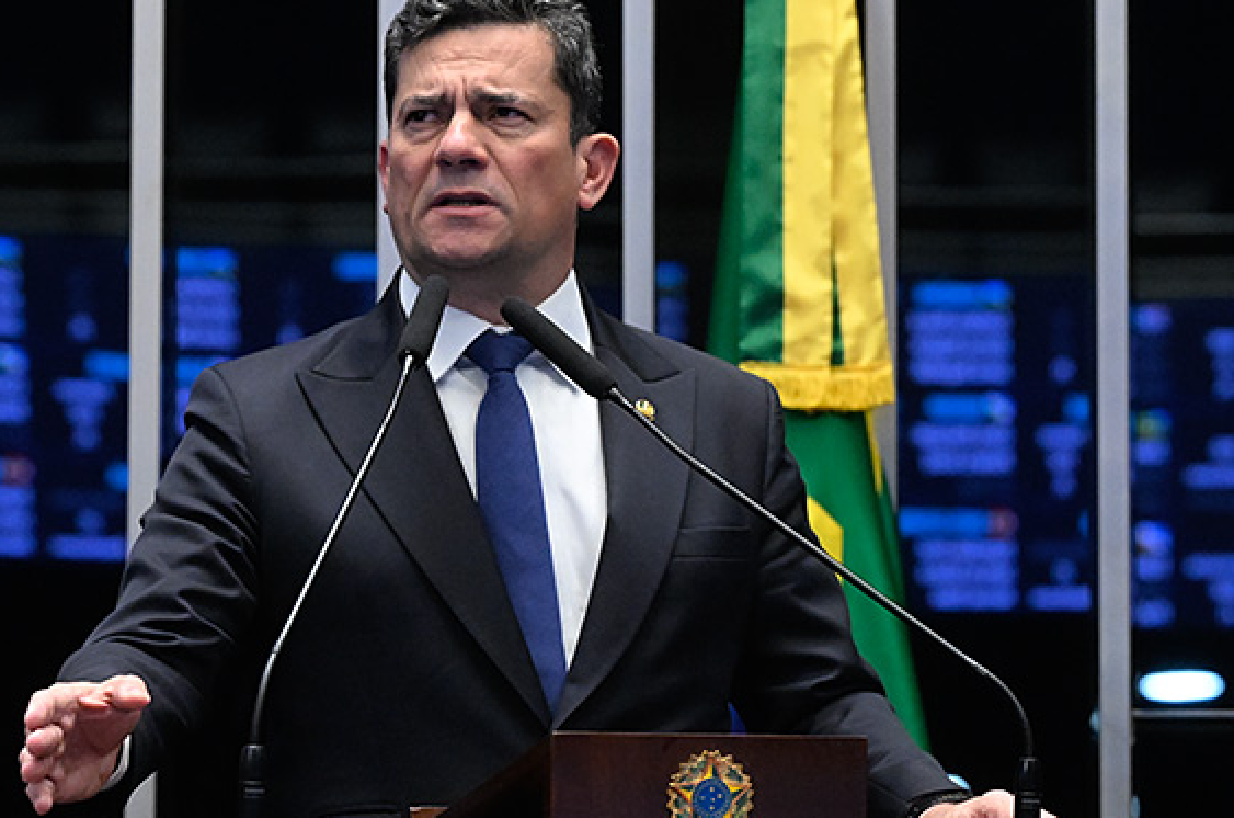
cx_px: 638
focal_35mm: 139
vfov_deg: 9.8
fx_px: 4755
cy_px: 283
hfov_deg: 14.8
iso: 6400
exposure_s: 1/200
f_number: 4
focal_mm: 91
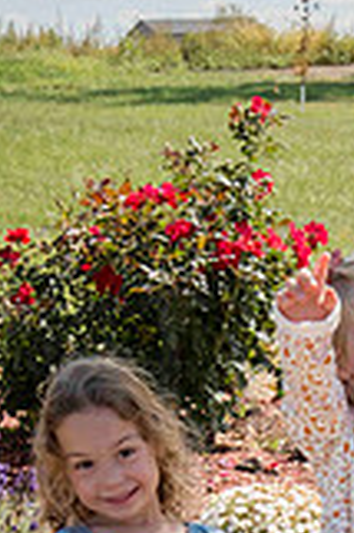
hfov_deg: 10.2
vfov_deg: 14.7
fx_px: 1981
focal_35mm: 134
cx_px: 324
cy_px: 662
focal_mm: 48
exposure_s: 1/320
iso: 400
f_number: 10
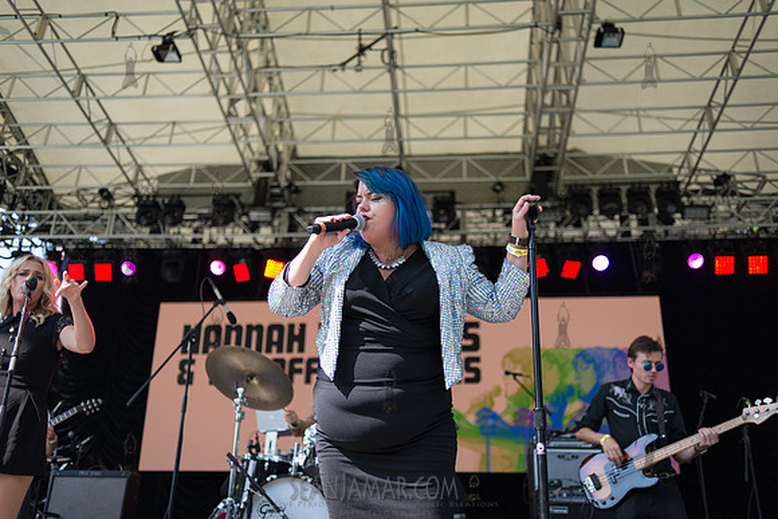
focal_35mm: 36
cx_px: 389
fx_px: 770
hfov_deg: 53.6
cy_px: 260
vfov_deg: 37.3
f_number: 2
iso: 200
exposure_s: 1/2500
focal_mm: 35
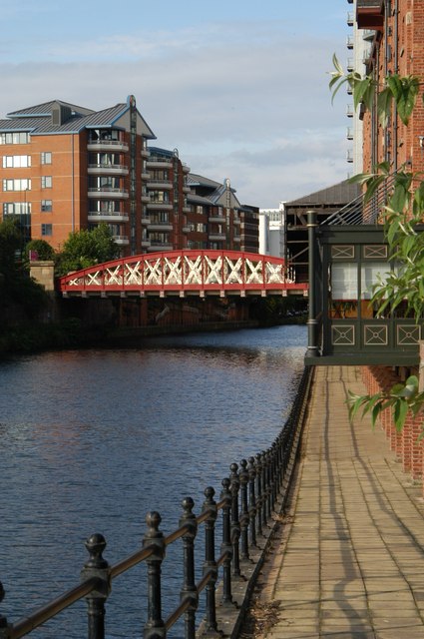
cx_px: 212
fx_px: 1382
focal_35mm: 78
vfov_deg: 26.0
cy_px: 320
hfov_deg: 17.4
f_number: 14
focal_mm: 52
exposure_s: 1/80
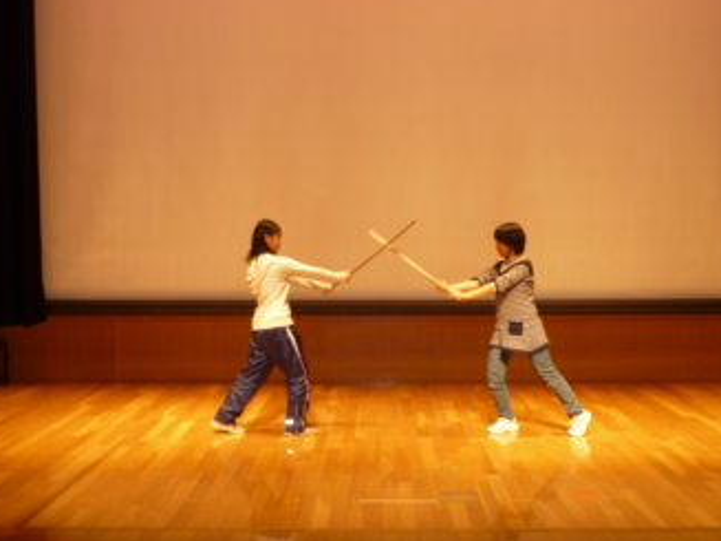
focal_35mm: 44
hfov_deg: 43.0
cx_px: 373
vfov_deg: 32.8
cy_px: 285
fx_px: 916
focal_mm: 5.5
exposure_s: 1/30
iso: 160
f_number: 2.8
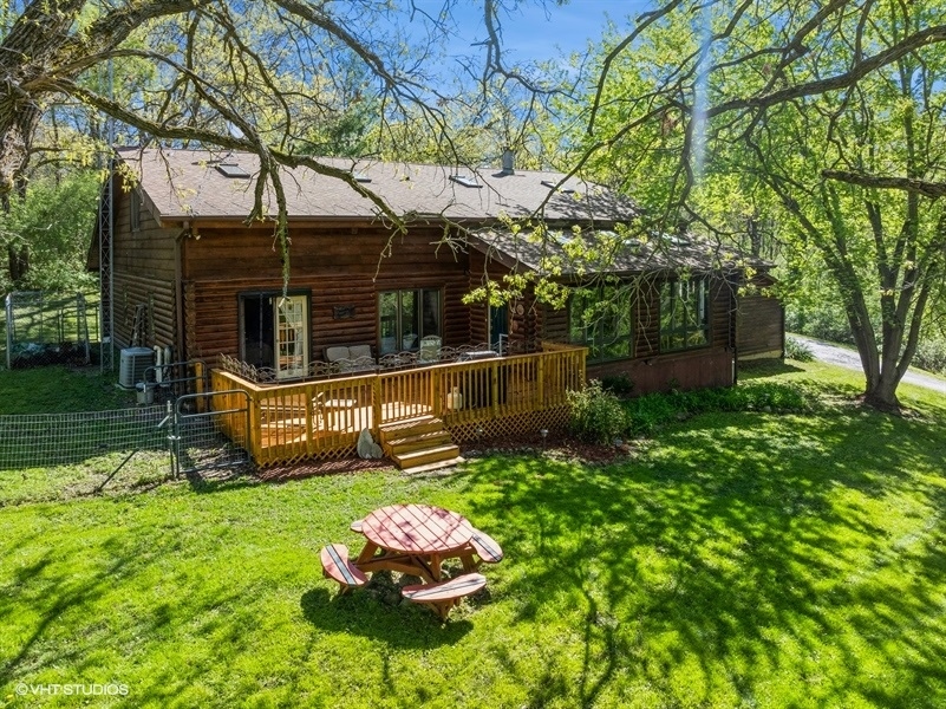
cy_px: 354
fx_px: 656
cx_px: 473
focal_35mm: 24
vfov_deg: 56.8
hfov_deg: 71.6
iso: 100
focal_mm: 12.29
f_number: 7.1
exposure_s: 1/80
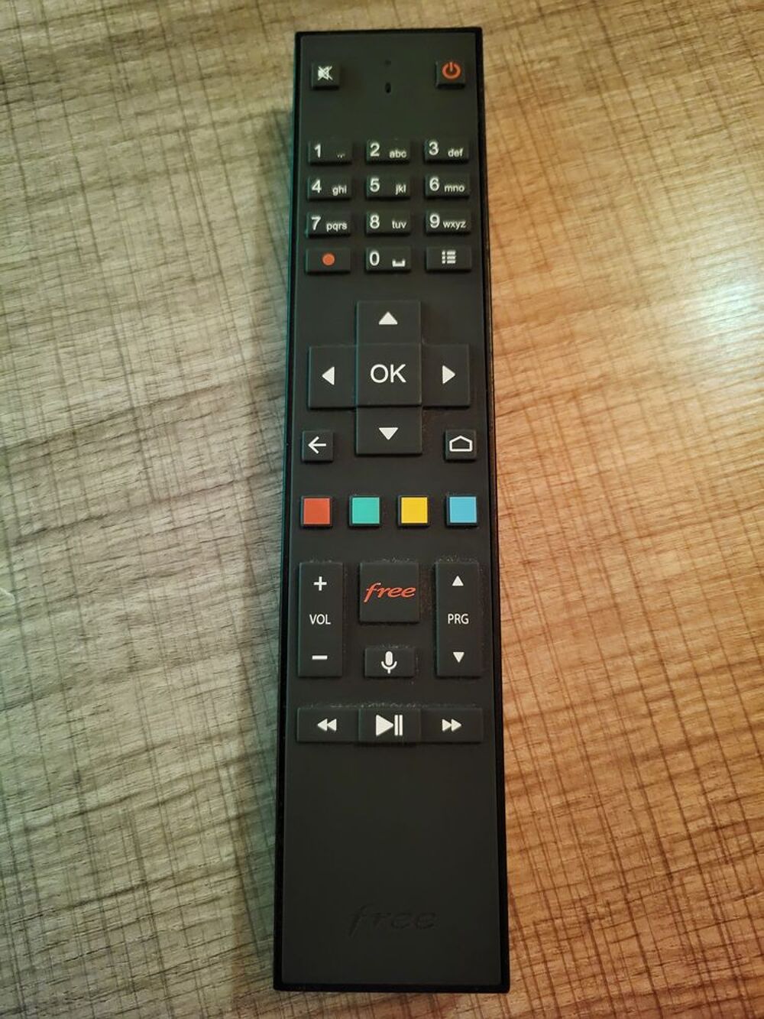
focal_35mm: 26
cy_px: 510
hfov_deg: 53.1
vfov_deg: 67.3
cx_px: 382
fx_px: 765
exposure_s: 1/25
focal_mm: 5.4
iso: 1000
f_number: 1.8
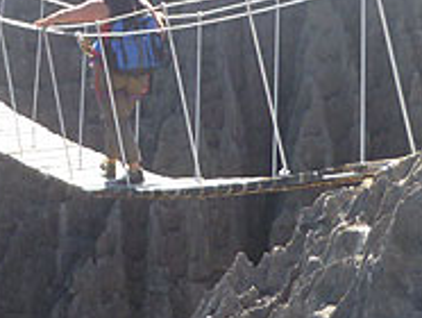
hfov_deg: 15.3
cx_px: 79
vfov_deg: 11.5
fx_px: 1562
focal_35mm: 128
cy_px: 2
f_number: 2.8
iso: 80
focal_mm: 5.5
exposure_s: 1/320
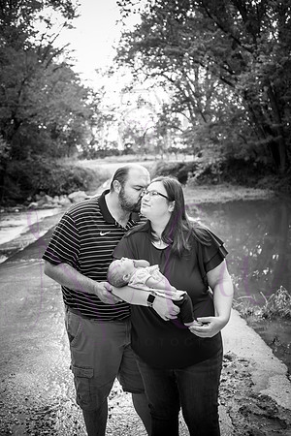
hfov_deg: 29.9
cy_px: 218
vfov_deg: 43.6
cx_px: 146
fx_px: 546
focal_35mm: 45
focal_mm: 45
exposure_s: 1/250
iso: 400
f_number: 4.5
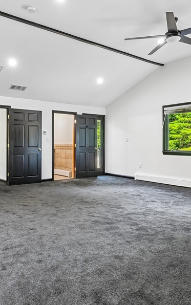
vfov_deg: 66.4
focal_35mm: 28
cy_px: 144
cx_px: 75
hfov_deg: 44.3
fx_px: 233
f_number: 8
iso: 400
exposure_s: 1/6
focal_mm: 16
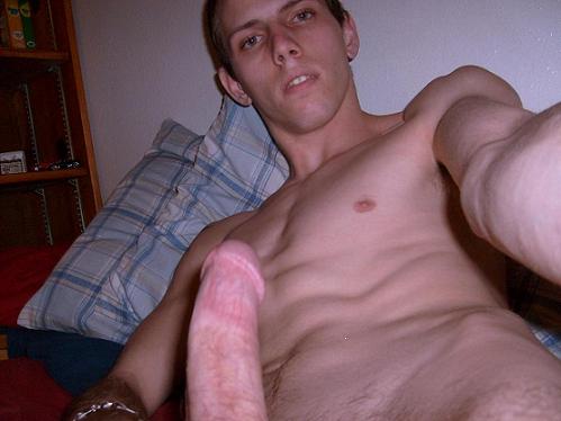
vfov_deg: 40.7
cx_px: 280
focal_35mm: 35
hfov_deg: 52.6
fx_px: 567
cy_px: 210
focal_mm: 5.8
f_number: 2.8
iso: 100
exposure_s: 1/45
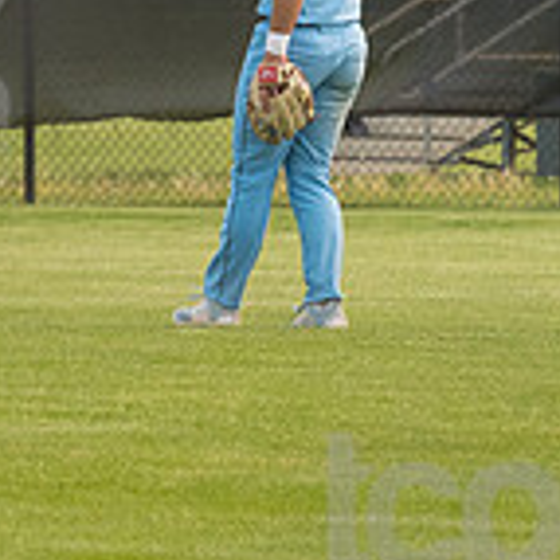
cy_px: 23
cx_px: -110
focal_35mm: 951
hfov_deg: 1.8
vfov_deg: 1.8
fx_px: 17406
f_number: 5.6
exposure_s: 1/2000
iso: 1000
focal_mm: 185
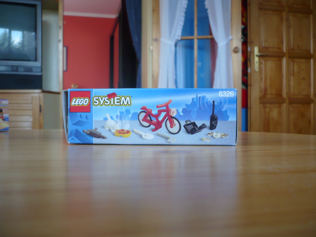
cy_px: 118
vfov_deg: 40.7
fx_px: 319
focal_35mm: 35
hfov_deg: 52.6
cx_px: 158
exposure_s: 1/30
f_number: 2.8
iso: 100
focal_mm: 5.8
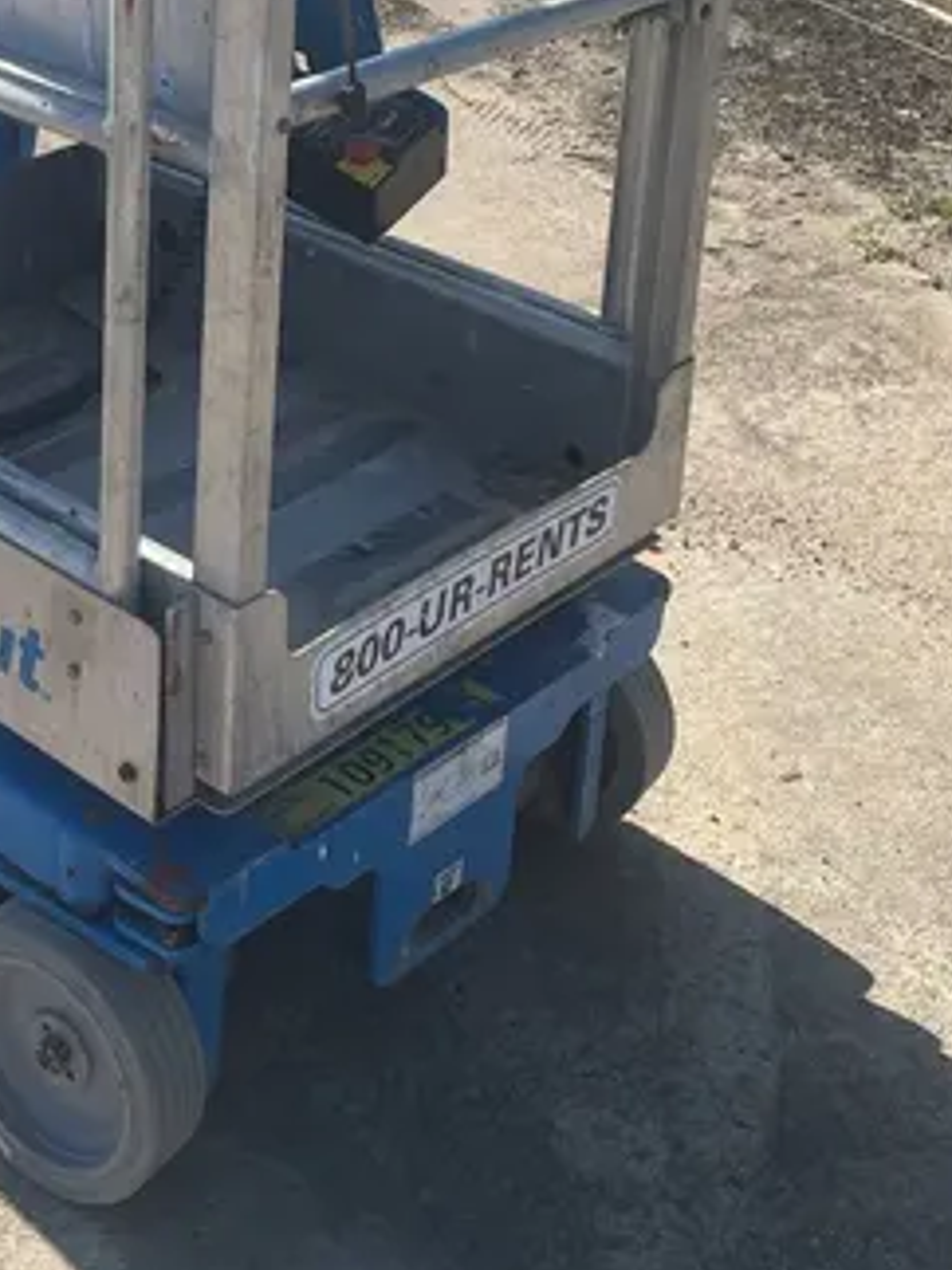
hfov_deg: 24.3
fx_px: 2165
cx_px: 157
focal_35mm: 59
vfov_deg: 31.1
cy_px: 104
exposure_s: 1/3205
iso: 32
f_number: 1.6
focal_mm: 4.2
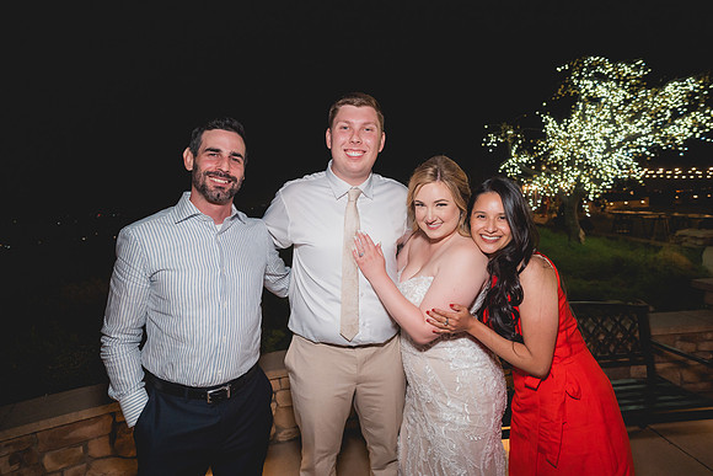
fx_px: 357
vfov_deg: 67.4
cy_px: 238
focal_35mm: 18
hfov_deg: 90.0
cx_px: 356
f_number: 2.8
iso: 1600
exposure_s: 1/80
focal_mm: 18
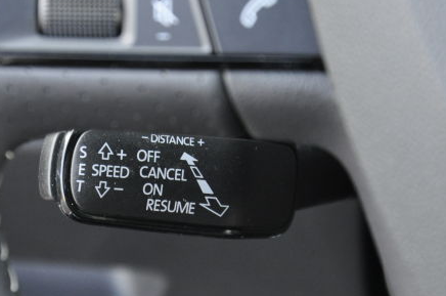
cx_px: 223
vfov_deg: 3.7
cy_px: 139
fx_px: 4578
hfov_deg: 5.6
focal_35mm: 370
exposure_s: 1/60
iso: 800
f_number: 5.6
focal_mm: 105
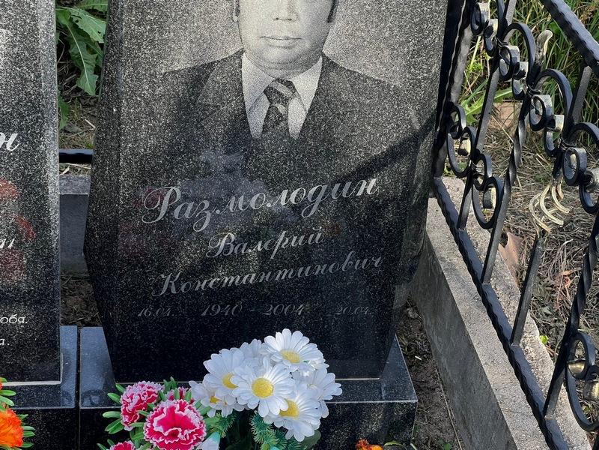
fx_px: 1332
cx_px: 300
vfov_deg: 19.1
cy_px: 225
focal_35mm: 77
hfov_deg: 25.3
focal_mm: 9
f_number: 2.8
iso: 32
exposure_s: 1/133
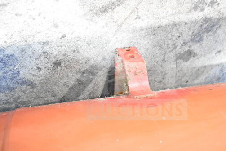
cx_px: 137
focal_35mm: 40
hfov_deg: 48.1
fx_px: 251
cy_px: 85
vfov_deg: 33.4
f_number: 3.8
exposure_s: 1/40
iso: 4500
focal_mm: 22
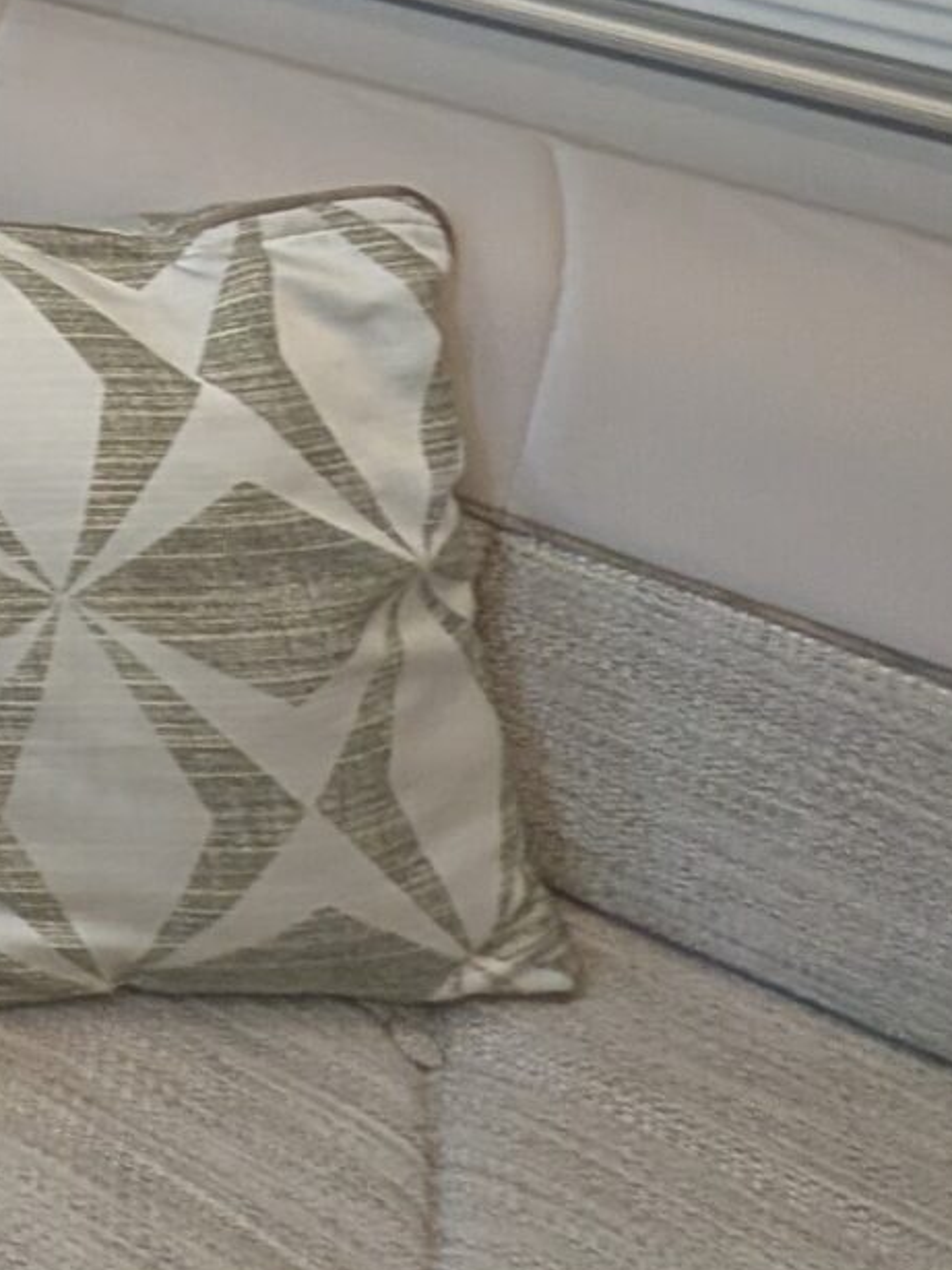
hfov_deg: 14.7
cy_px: -477
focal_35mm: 50
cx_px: -1400
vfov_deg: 29.0
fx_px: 1834
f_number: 1.7
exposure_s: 1/28.4
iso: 112
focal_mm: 2.02
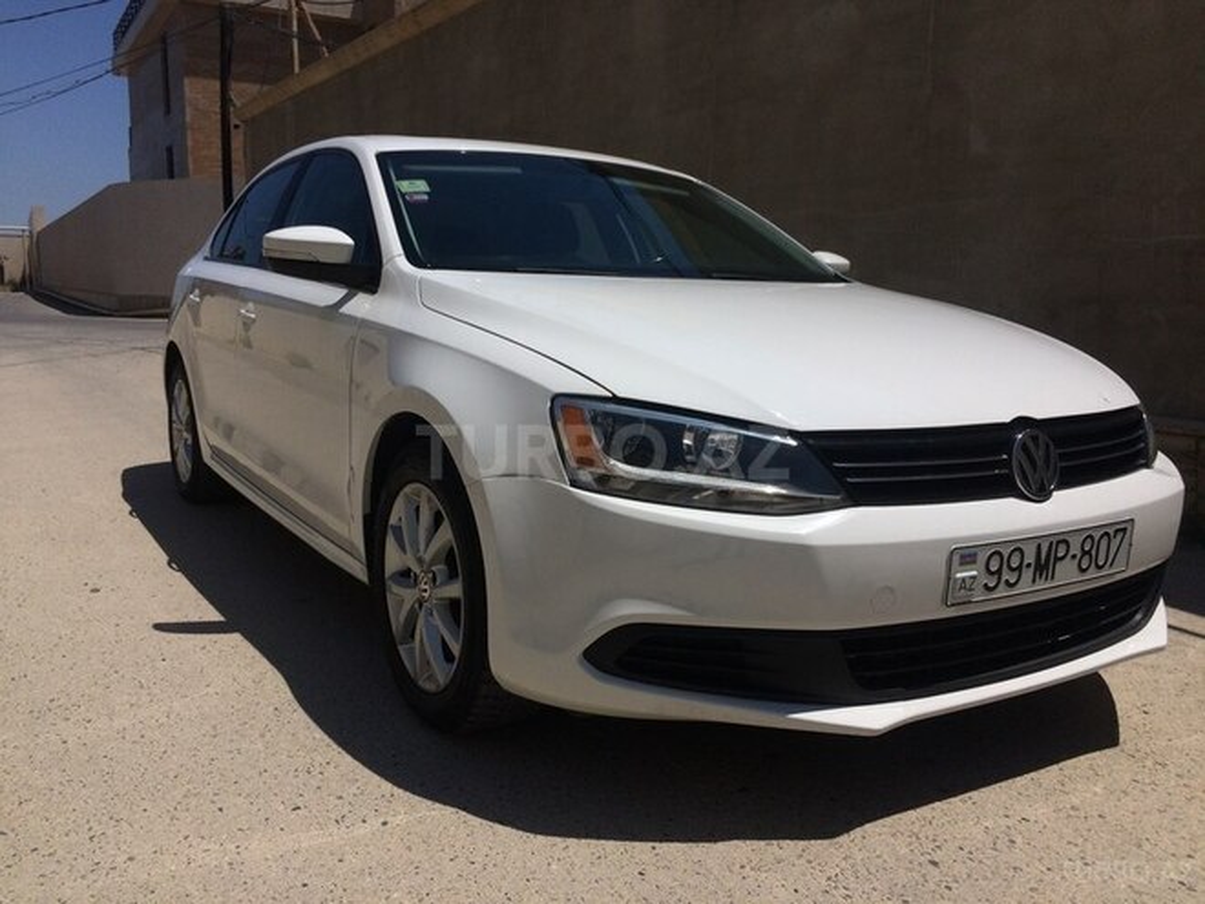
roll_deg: -1.3
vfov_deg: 48.2
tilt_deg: -10.1
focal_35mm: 29
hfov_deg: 61.7
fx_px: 1010
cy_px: 452
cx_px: 602
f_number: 2.2
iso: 32
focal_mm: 4.15
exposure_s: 1/8264
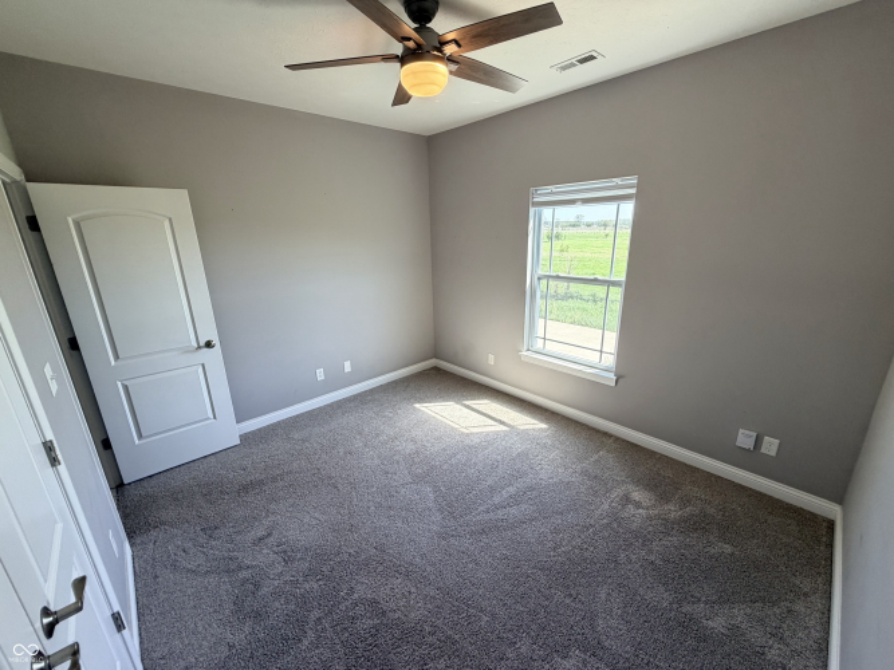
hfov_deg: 102.1
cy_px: 335
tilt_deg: -15.6
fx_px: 362
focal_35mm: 14
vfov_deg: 85.7
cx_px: 447
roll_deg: +1.7
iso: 125
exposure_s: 1/120
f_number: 2.2
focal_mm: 2.22
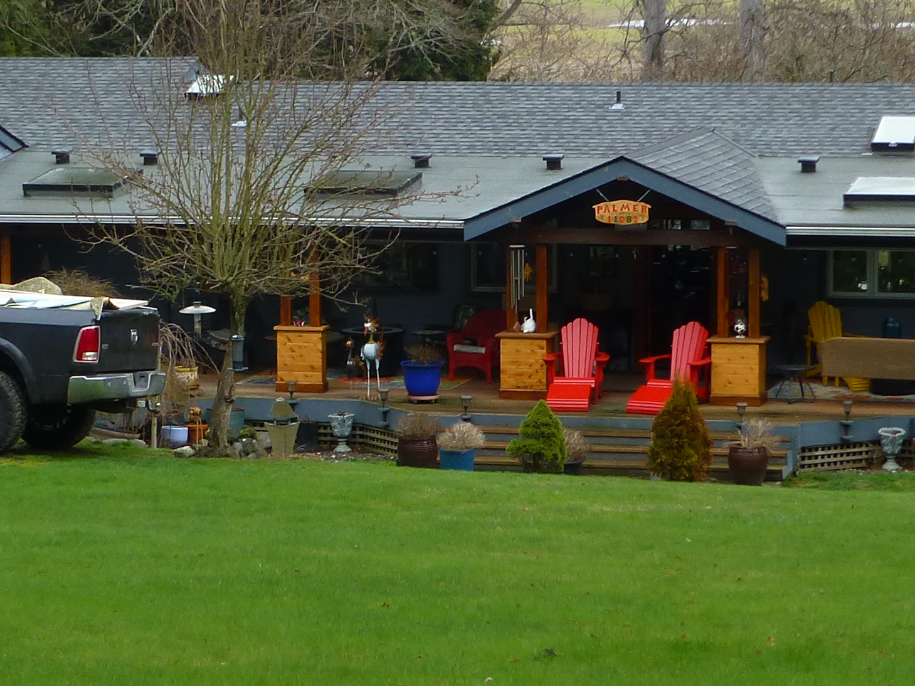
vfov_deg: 9.8
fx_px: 3991
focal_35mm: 151
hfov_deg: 13.1
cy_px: 239
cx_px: 363
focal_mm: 9
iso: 100
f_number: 4.4
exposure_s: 1/160
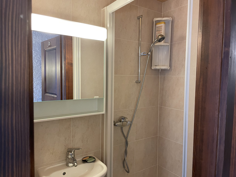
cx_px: 118
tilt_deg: -3.9
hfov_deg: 67.3
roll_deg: -0.6
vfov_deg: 53.1
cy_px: 88
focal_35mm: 26
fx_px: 177
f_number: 1.6
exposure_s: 1/33
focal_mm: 4.2
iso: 400
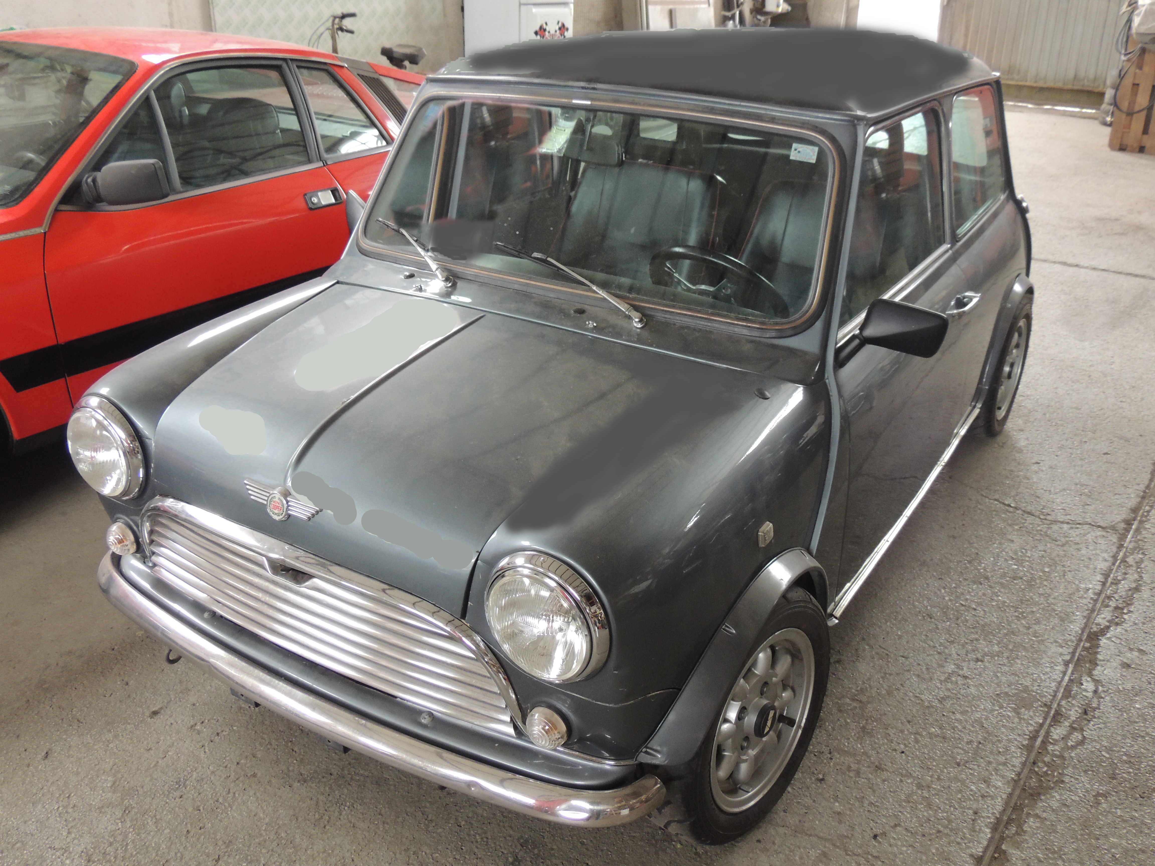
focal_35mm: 33
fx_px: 1101
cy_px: 433
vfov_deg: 42.9
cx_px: 578
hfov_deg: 55.4
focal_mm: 5.8
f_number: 3.2
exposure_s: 1/40
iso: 400
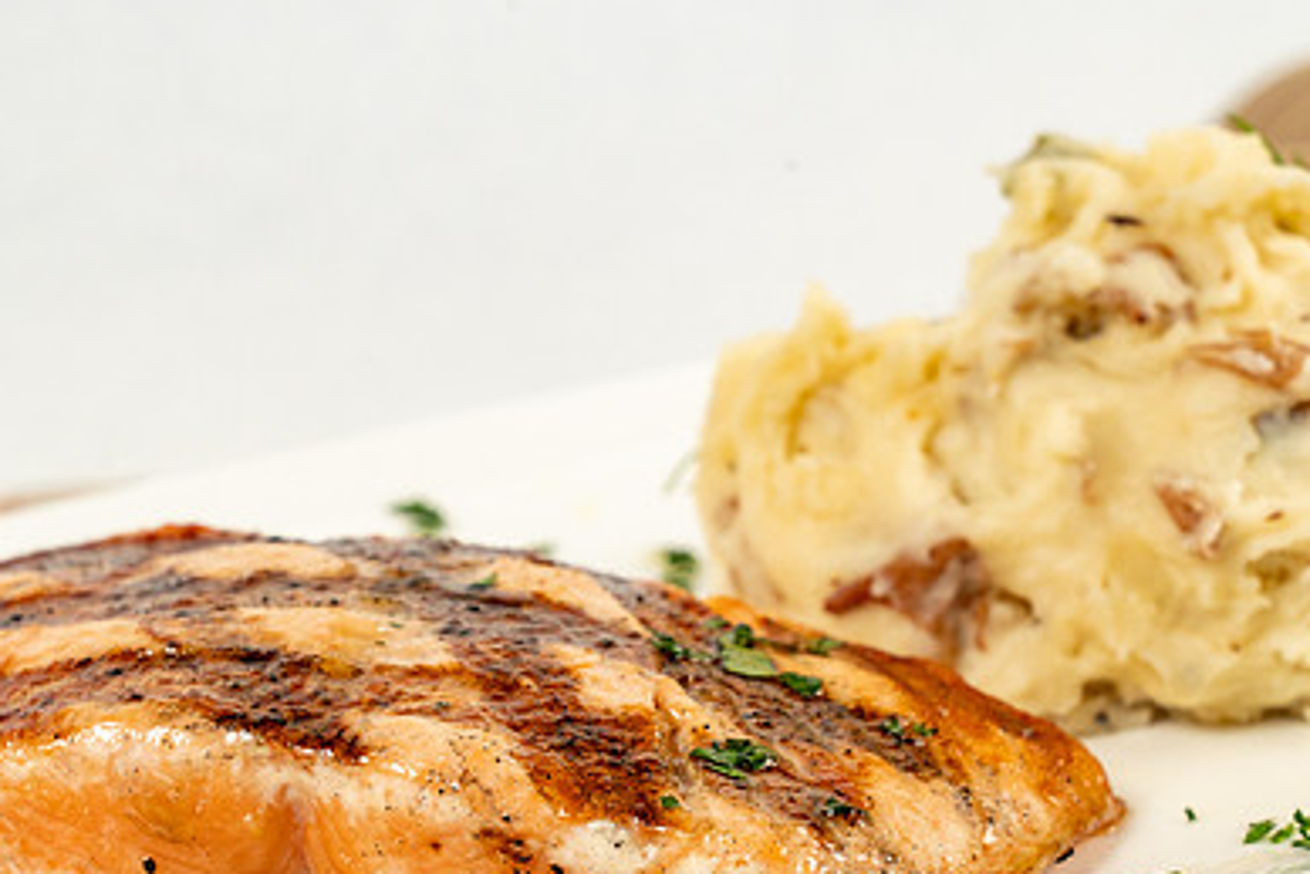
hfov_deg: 13.1
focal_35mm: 157
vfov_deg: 8.7
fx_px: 5715
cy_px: 619
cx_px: 567
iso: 800
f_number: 11
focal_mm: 105
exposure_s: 1/200
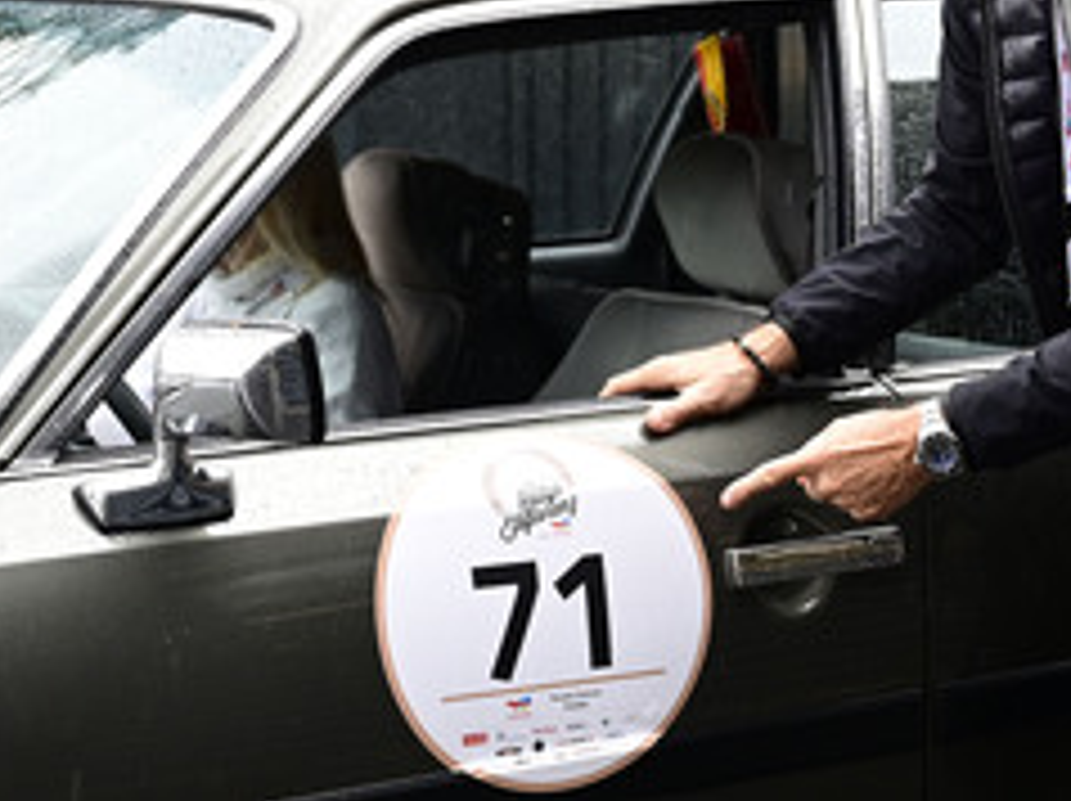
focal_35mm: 82
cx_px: 920
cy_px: 130
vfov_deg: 17.8
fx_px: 2534
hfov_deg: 23.4
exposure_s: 1/320
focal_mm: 45
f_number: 4
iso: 1600
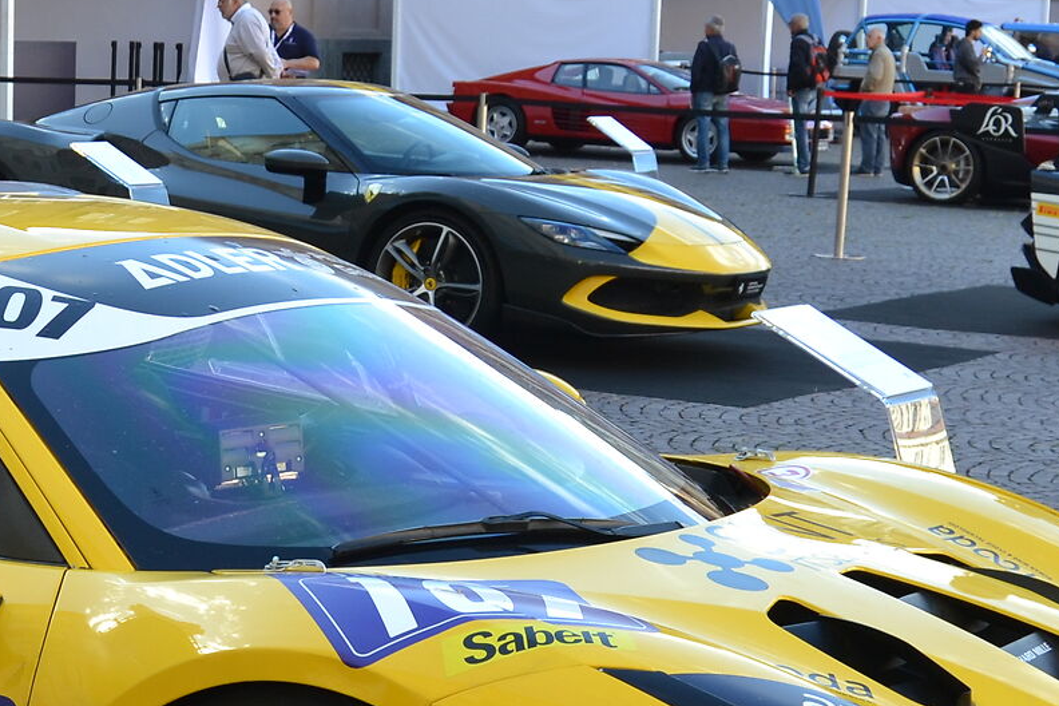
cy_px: 590
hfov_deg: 20.2
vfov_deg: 13.6
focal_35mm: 100
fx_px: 2941
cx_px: 201
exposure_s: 1/125
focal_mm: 22
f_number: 5.6
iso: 180
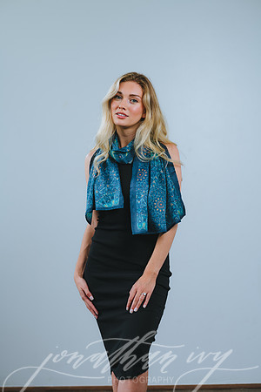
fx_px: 924
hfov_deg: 16.1
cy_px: 196
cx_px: 130
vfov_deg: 23.9
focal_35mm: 85
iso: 80
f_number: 4
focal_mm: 85
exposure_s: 1/200
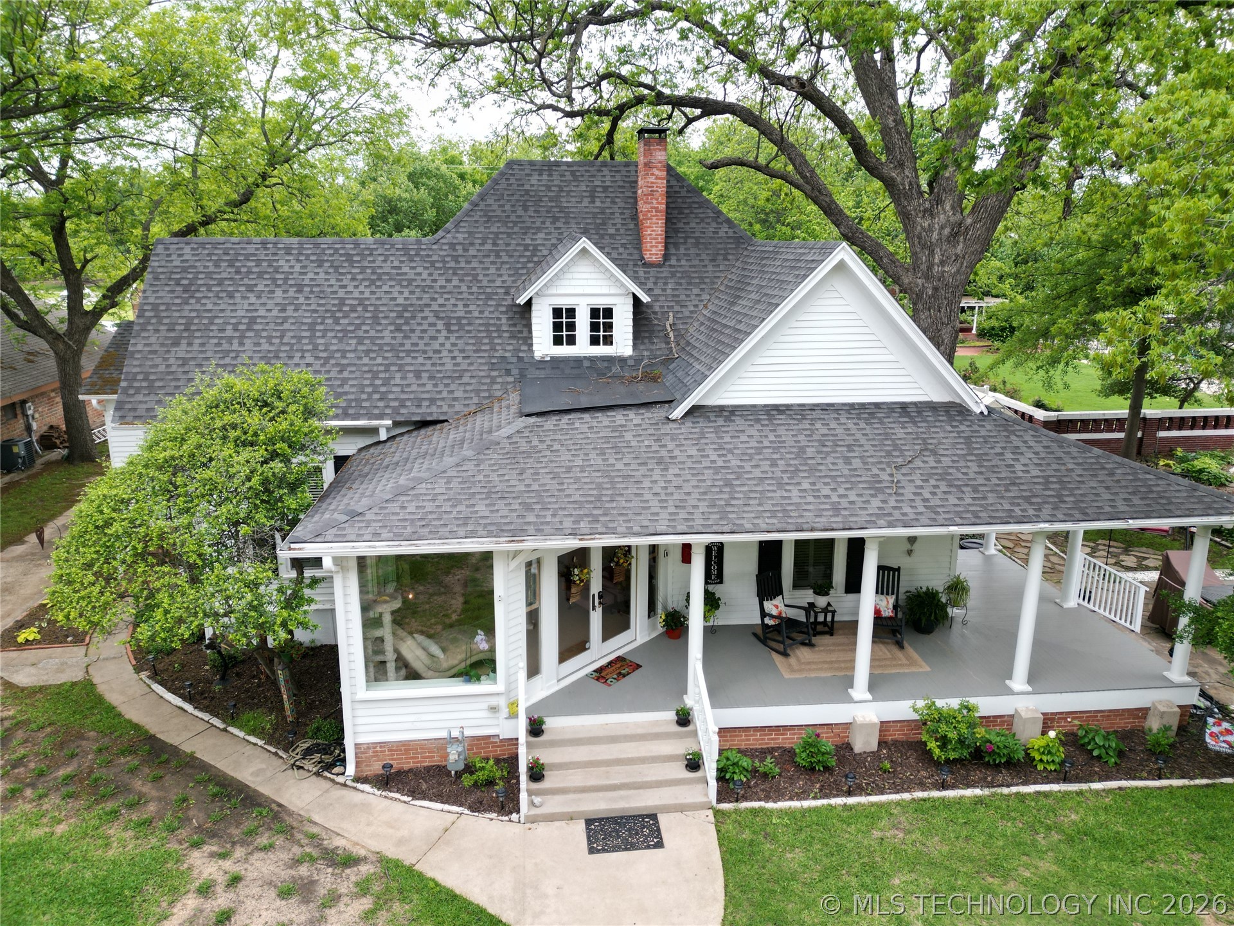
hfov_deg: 71.6
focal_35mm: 24
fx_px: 856
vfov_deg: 56.8
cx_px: 617
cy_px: 463
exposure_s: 1/1000
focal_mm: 6.72
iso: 200
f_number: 1.7
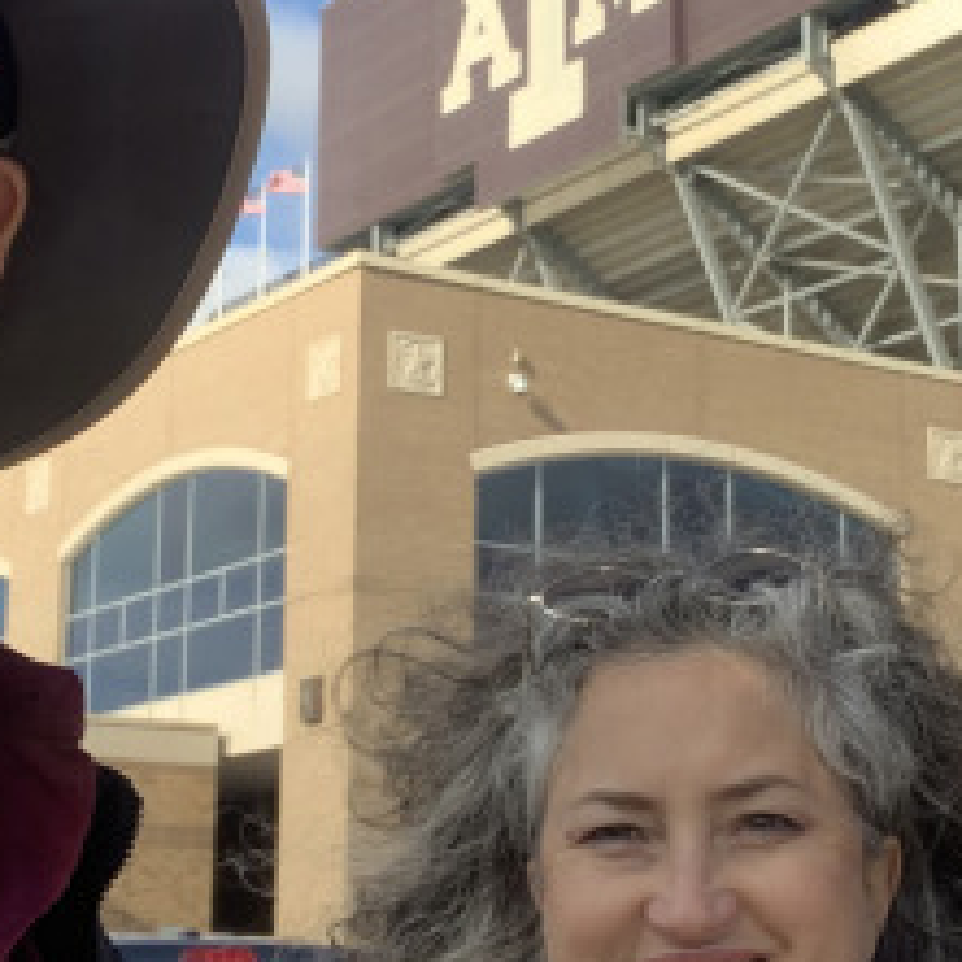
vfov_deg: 21.1
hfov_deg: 21.1
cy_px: 361
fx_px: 2578
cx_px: 562
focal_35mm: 82
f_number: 2.2
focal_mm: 2.87
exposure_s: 1/394
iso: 16
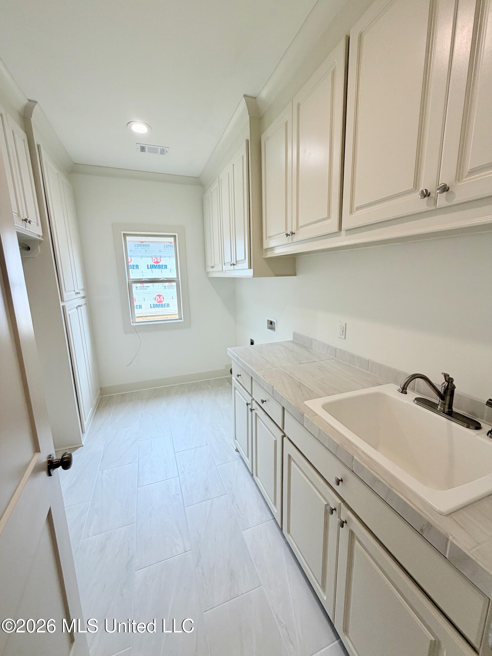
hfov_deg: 85.7
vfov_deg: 102.1
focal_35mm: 14
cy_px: 328
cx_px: 246
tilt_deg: -11.7
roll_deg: +1.5
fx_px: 265
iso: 80
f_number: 2.2
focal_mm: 2.22
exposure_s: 1/120
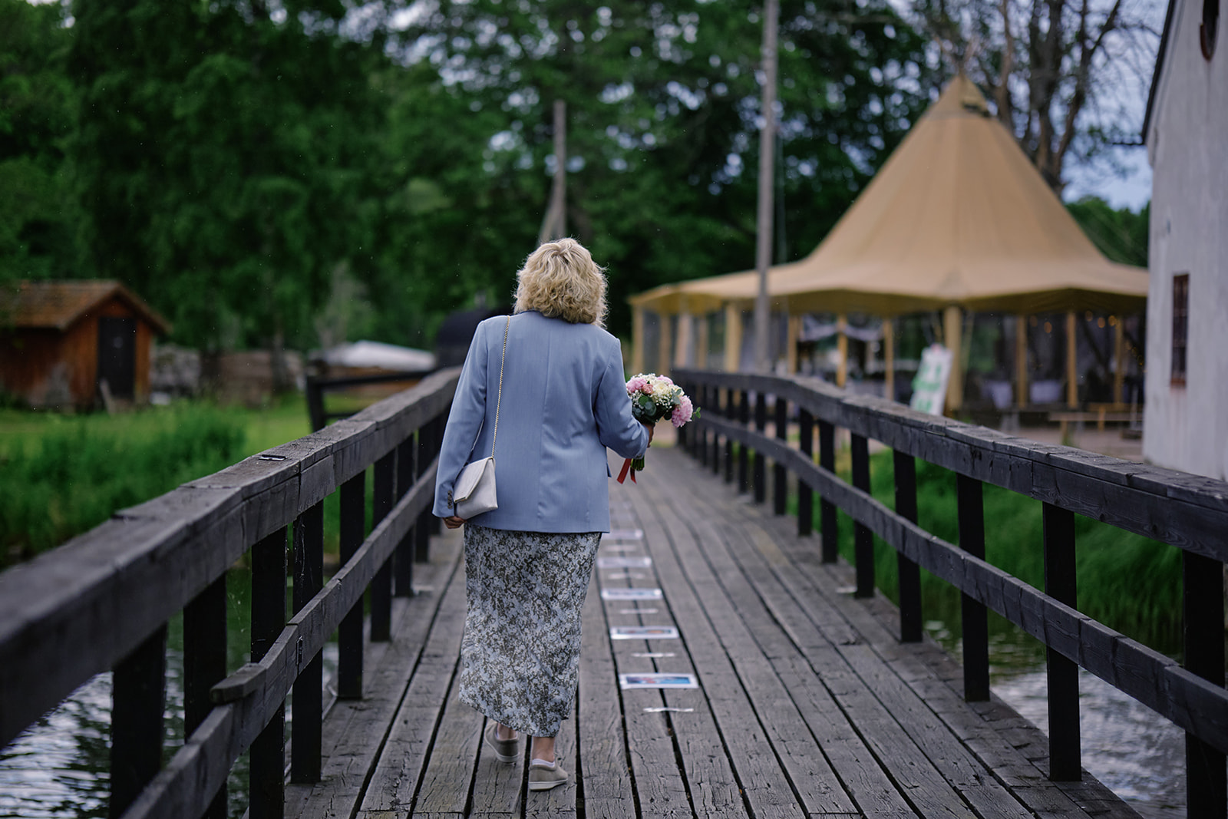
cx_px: 614
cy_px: 410
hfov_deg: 24.2
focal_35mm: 84
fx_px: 2865
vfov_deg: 16.3
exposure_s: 1/4000
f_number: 1.2
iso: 320
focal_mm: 56
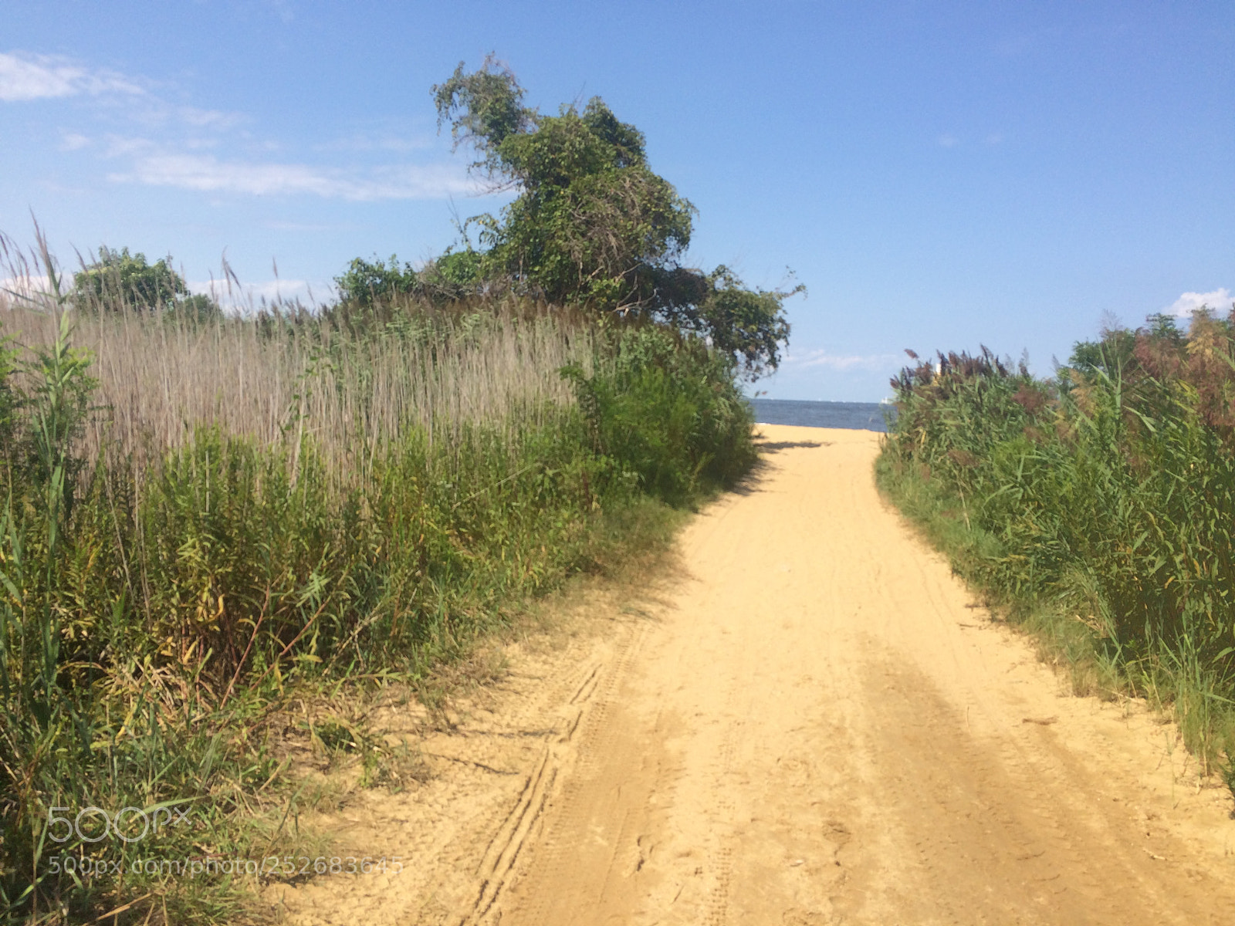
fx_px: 1035
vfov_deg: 48.2
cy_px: 463
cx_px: 618
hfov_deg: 61.7
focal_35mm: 29
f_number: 2.2
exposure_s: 1/2160
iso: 32
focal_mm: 4.15
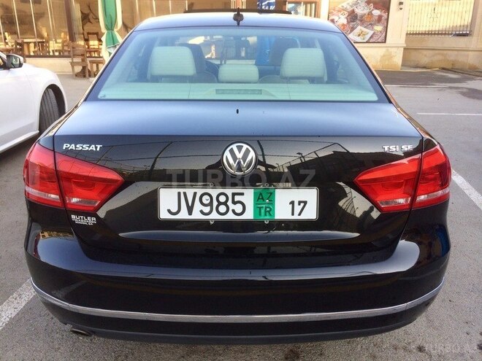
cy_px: 180
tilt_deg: -19.5
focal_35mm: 29
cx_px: 241
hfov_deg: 61.7
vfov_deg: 48.2
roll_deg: -0.2
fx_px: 404
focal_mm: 4.15
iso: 32
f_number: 2.2
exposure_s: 1/193
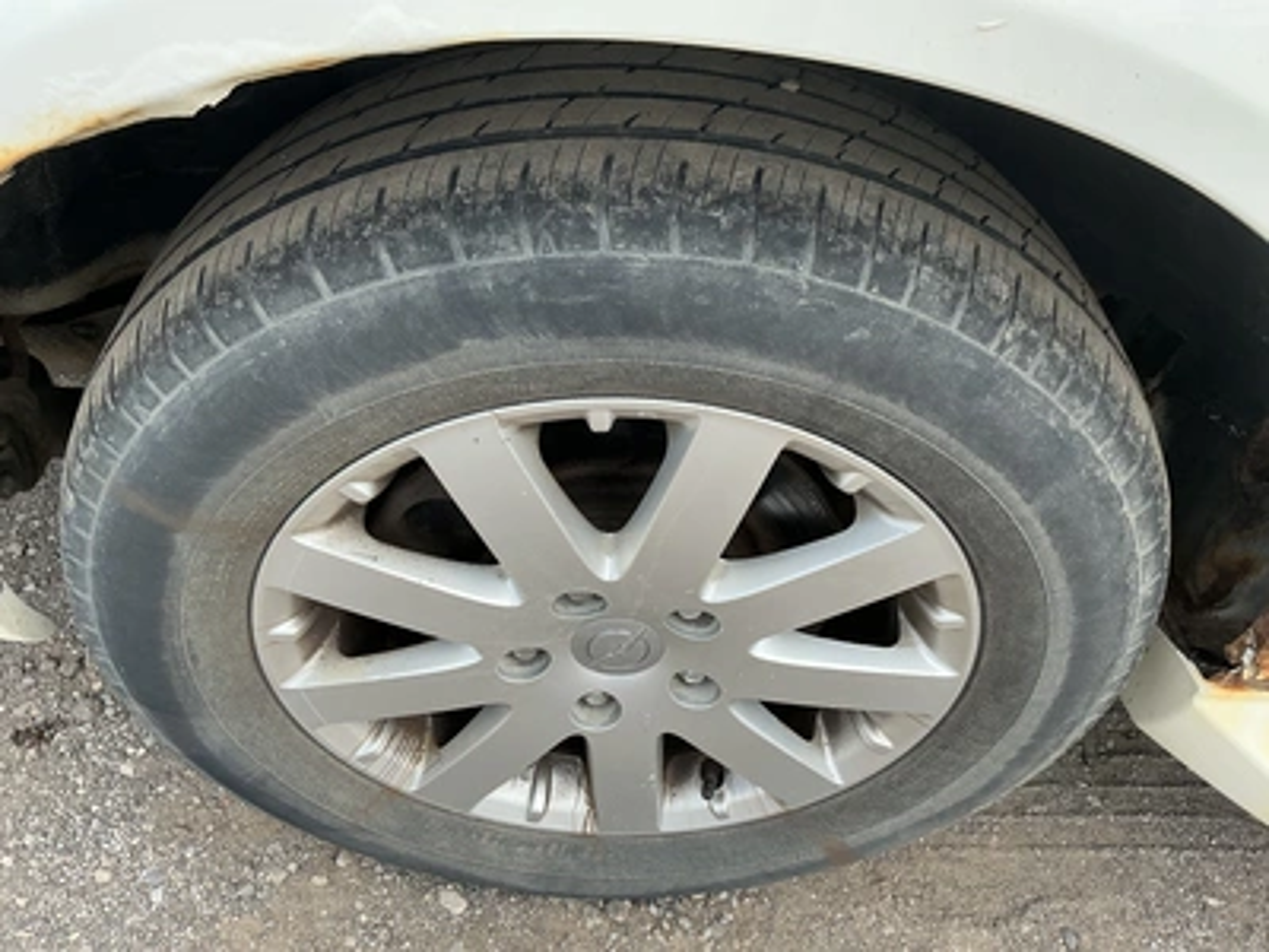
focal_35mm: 28
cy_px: 476
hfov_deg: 63.4
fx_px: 1026
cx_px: 634
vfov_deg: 49.7
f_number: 1.8
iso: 25
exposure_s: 1/327
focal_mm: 3
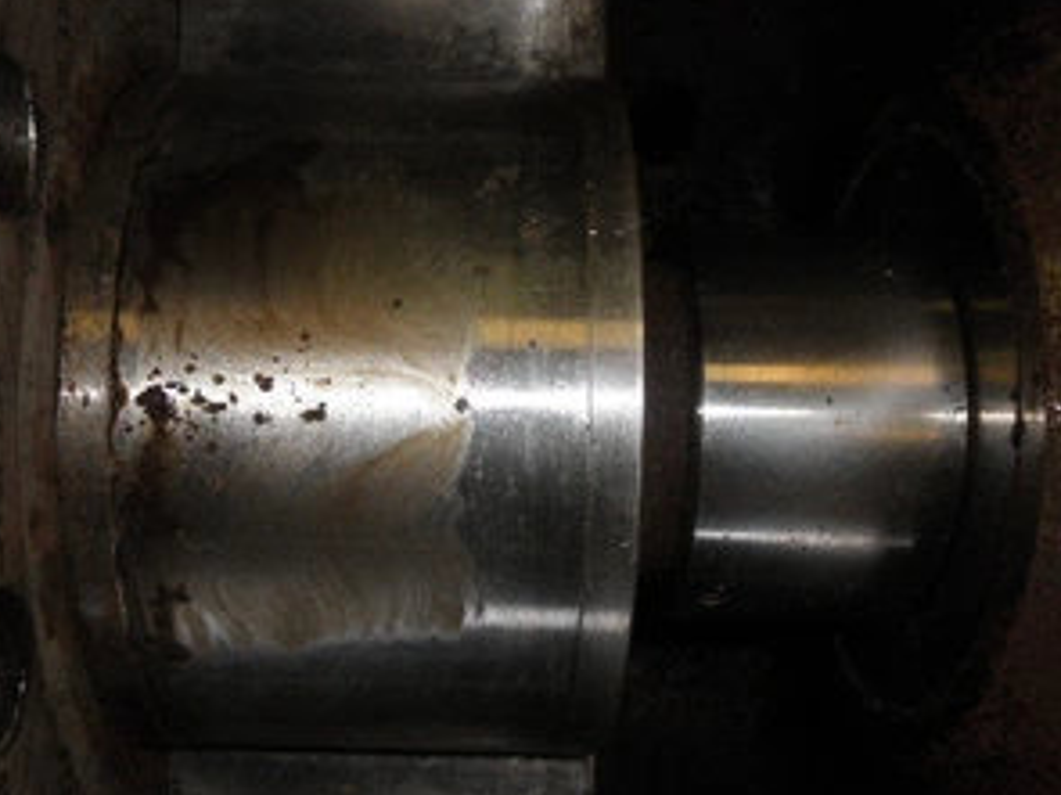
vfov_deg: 37.7
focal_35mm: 38
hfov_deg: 48.7
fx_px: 1164
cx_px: 432
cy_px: 432
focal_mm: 5
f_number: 8.5
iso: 200
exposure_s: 1/30
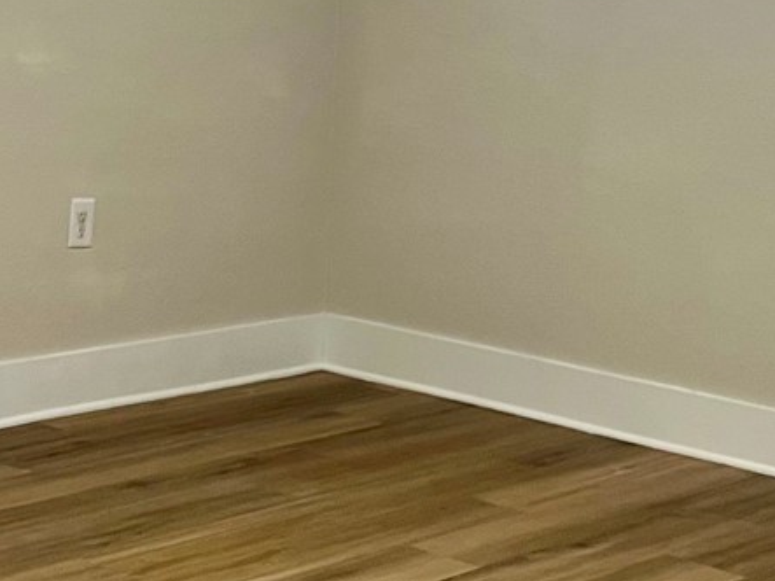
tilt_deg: -3.4
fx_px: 2104
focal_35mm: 94
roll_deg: -2.7
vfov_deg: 15.6
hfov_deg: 20.9
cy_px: 75
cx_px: 446
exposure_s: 1/60
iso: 100
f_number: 1.5
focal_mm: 5.7
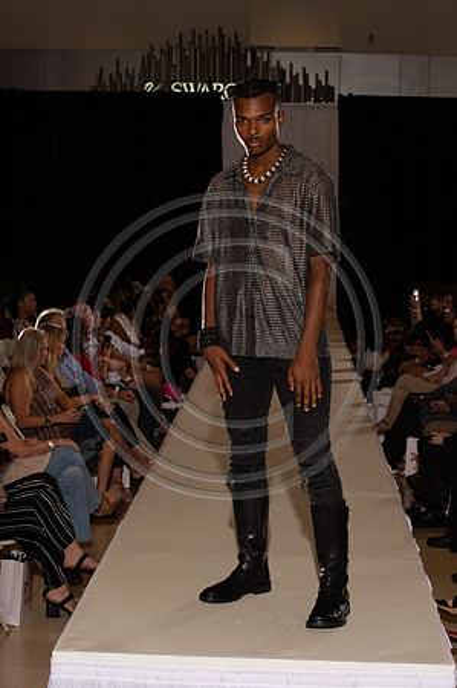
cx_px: 228
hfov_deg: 19.4
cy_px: 344
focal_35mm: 70
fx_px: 1336
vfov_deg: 28.9
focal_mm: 70
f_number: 9
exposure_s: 1/250
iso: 800
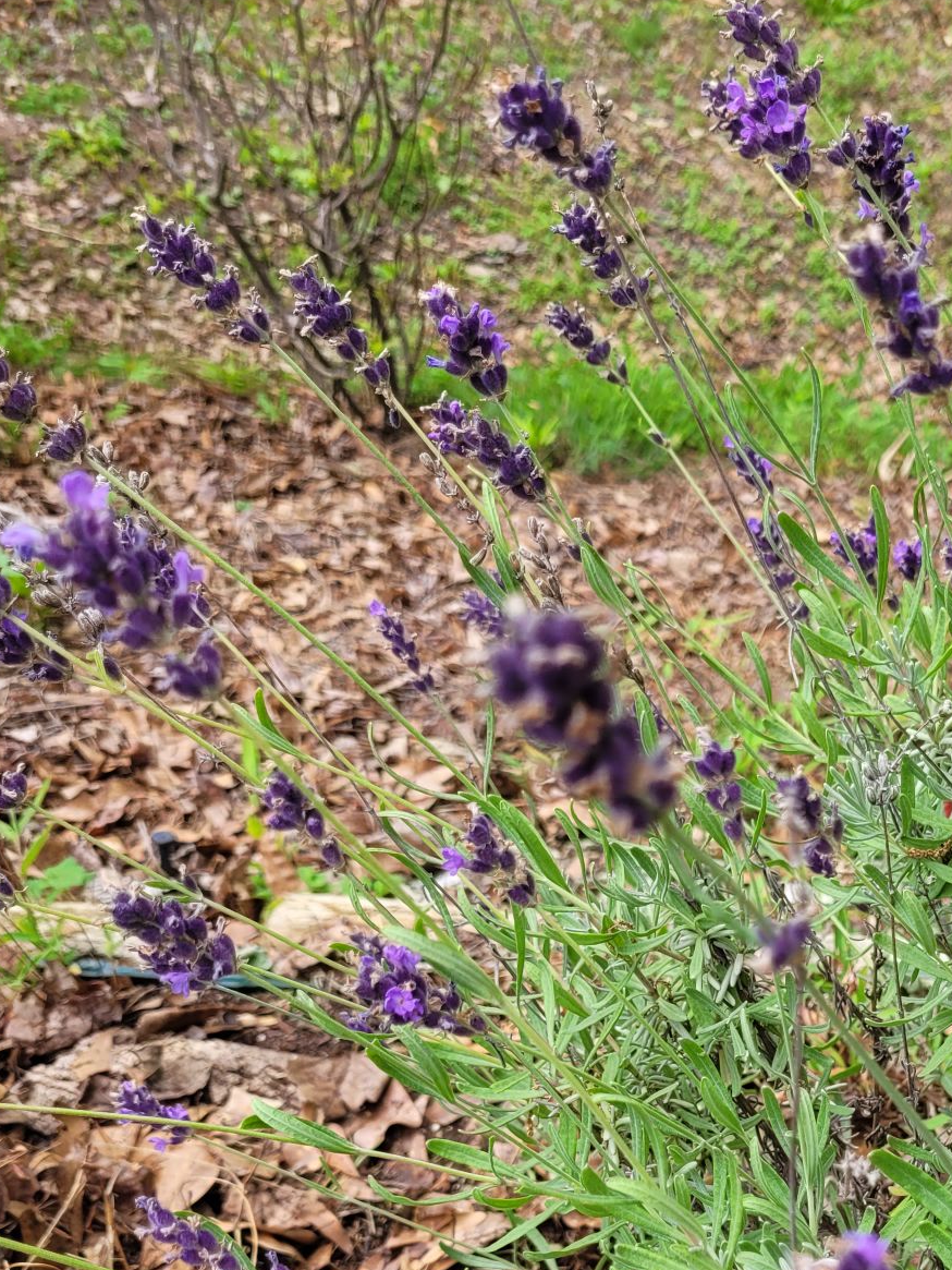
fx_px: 1650
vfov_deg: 39.9
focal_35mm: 45
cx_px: 758
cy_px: 1068
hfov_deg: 31.4
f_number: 1.8
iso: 40
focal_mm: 5.4
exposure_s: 1/167
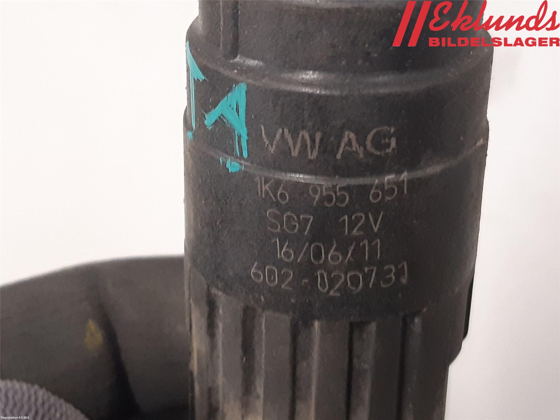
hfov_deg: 67.3
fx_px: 421
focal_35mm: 26
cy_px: 210
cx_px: 280
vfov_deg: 53.1
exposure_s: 1/33
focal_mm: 3.93
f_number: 1.7
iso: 200
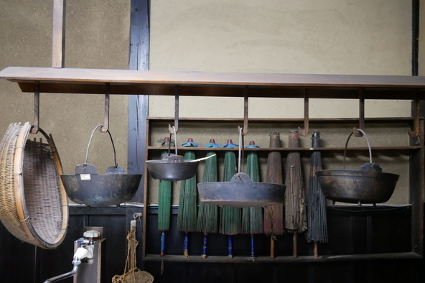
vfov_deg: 35.0
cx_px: 210
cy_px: 151
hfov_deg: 50.7
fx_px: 448
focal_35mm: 38
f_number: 3.9
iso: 3200
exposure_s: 1/15
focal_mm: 18
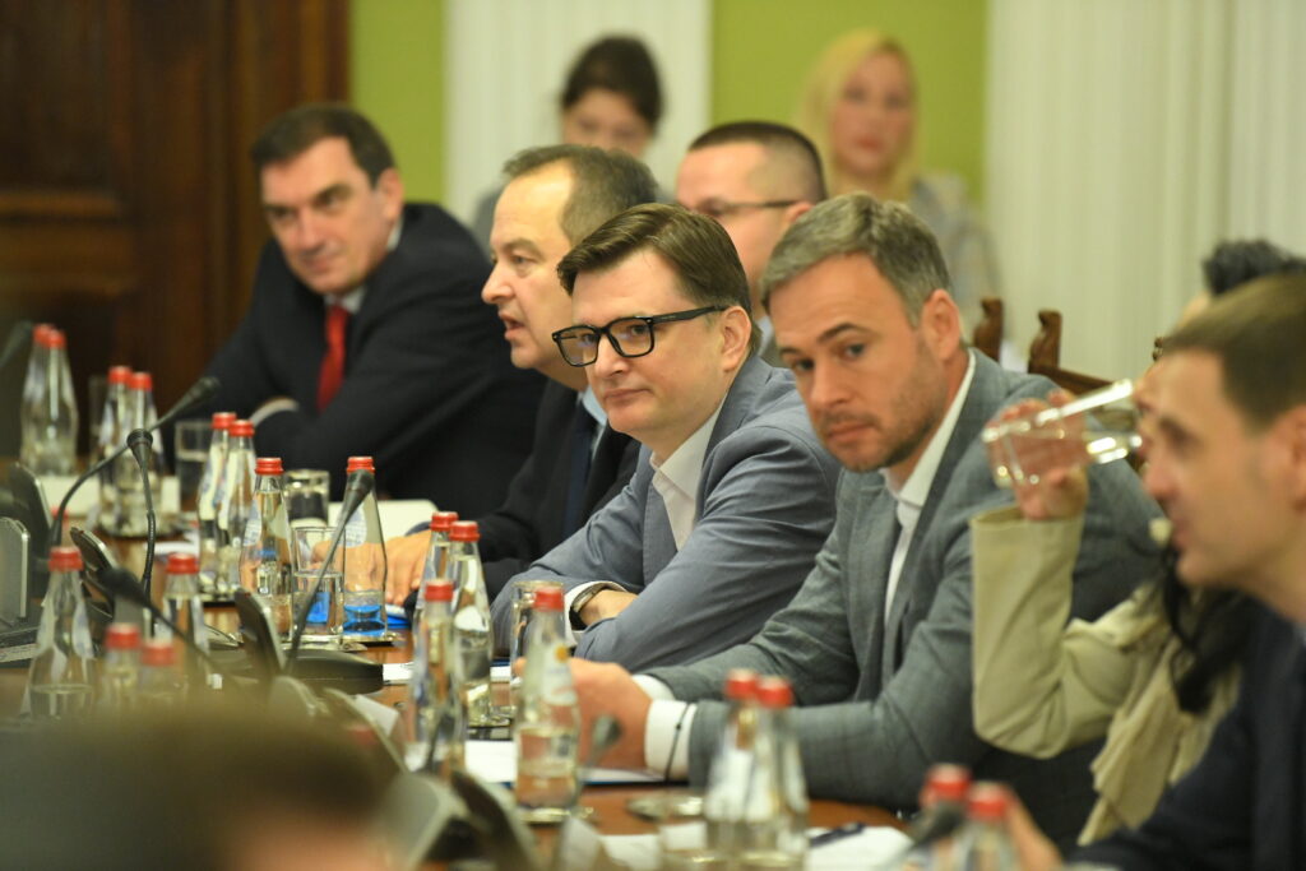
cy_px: 436
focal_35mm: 200
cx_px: 653
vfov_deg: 6.9
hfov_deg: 10.3
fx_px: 7256
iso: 6400
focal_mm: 200
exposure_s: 1/250
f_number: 3.5
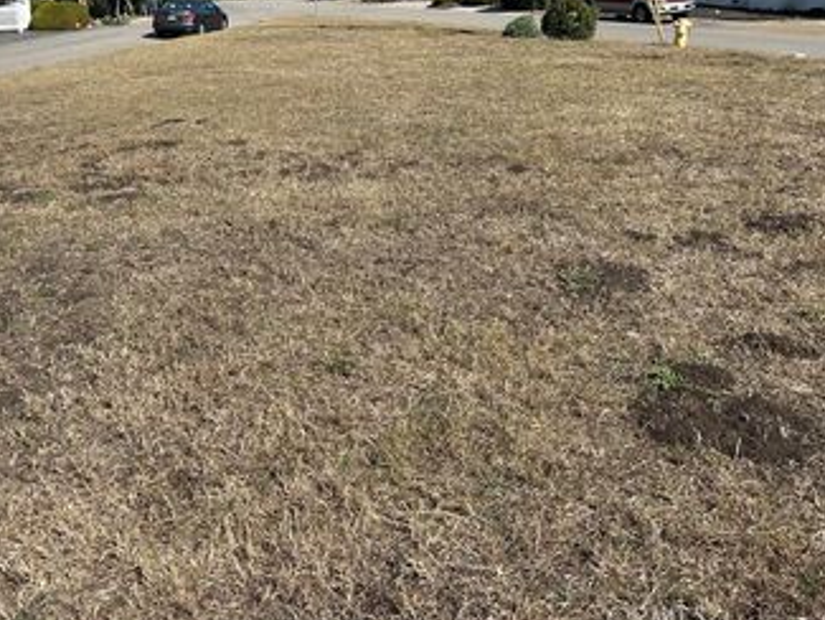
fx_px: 954
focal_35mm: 40
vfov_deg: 35.2
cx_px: 325
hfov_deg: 46.5
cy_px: 159
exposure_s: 1/4444
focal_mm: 5.7
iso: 50
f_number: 1.5
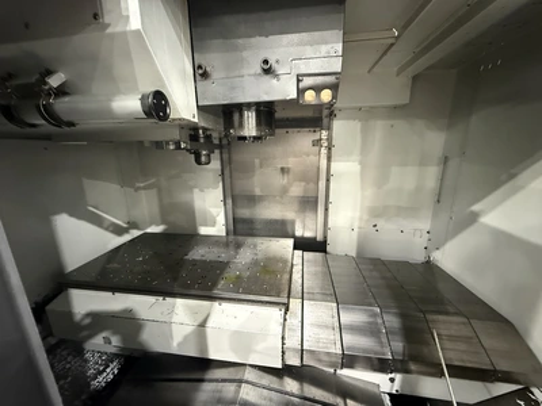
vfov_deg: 85.7
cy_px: 203
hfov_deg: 102.1
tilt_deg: -13.7
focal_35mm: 14
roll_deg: +1.0
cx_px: 271
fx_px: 219
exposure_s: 1/40
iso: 1250
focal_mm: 2.22
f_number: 2.2
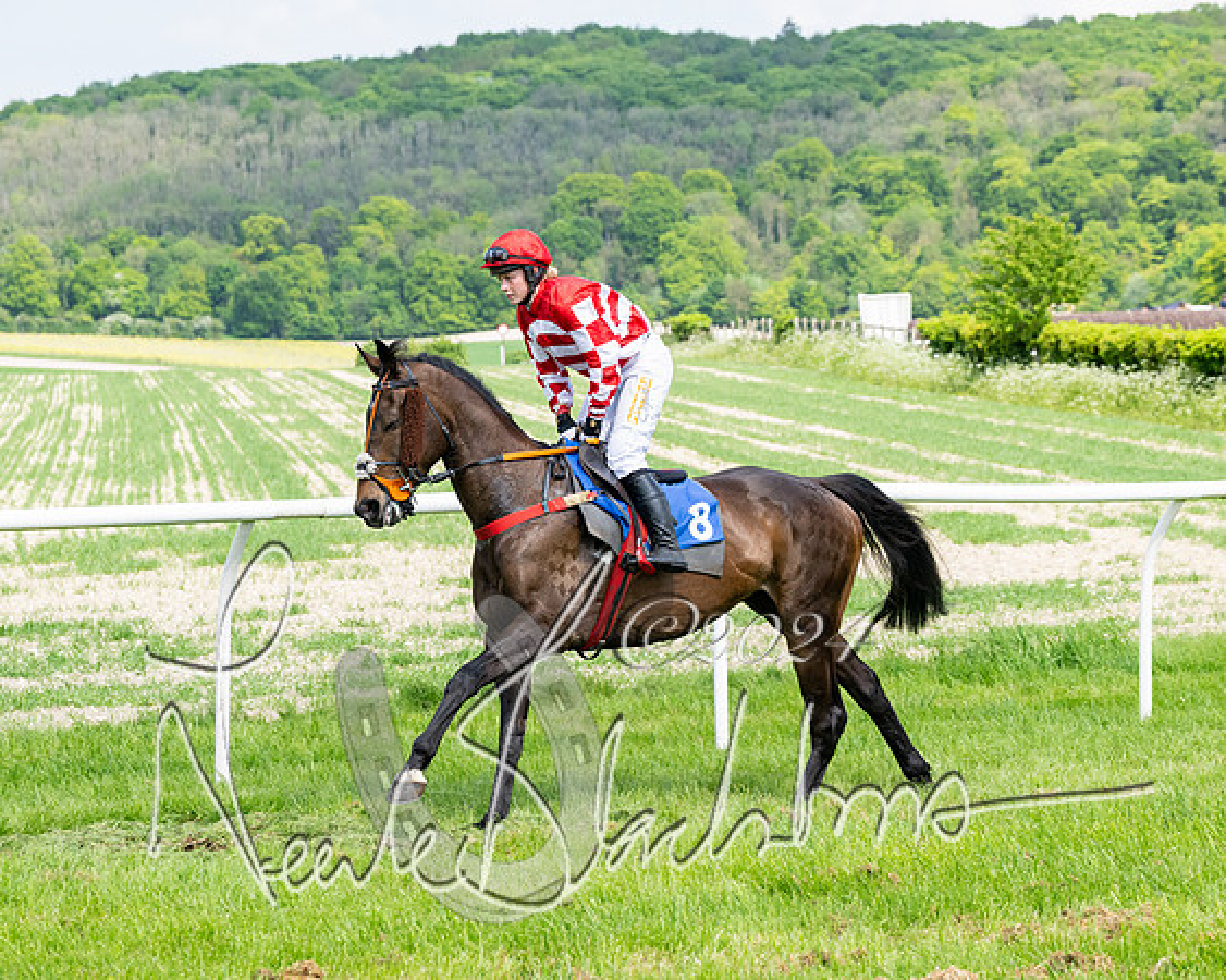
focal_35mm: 131
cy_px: 420
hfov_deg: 14.7
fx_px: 4762
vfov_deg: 11.7
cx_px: 613
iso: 400
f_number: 5
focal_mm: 87
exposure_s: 1/2000
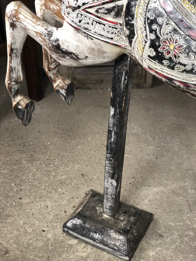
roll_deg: +2.5
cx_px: 98
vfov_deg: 36.8
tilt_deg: -33.4
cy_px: 130
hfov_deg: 28.0
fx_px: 393
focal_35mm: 52
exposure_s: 1/33
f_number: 2.4
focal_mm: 6
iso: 80
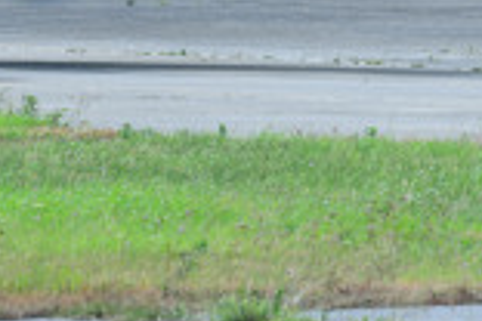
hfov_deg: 2.7
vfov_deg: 1.8
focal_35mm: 767
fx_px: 10268
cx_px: -297
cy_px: -204
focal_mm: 200
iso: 80
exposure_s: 1/250
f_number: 9
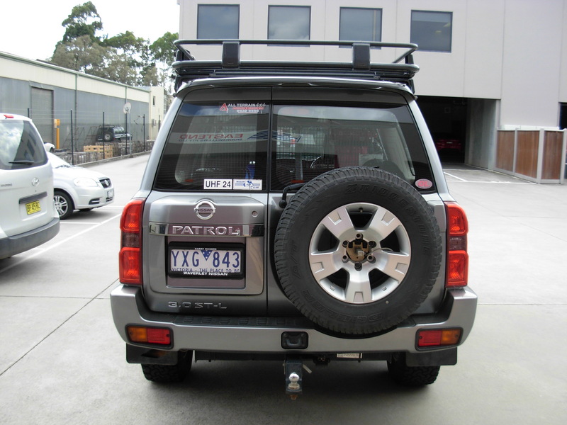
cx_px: 284
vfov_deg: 37.7
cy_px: 212
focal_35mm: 38
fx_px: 622
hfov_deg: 49.0
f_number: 2.9
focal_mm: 6.3
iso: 79
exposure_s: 1/304
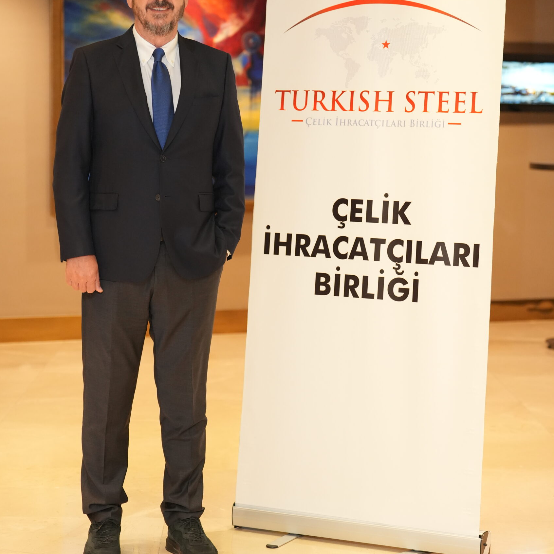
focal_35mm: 90
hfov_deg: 19.3
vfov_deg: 19.3
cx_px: 277
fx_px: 1630
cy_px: 245
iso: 3200
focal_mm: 70
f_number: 2.8
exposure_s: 1/100
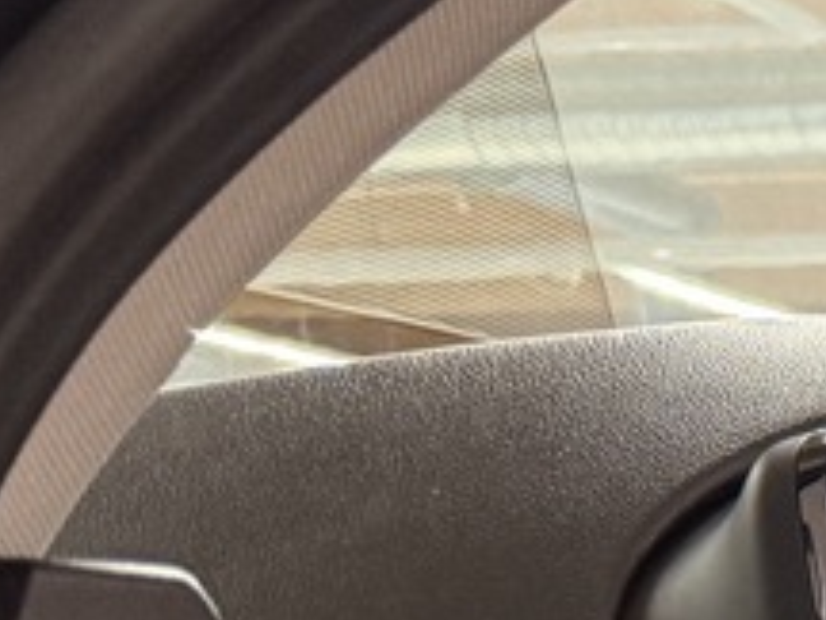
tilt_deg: -9.7
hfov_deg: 9.4
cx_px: 2554
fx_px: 3818
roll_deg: +2.2
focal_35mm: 160
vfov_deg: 8.4
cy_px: 1569
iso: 320
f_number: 1.78
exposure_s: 1/60
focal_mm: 6.76
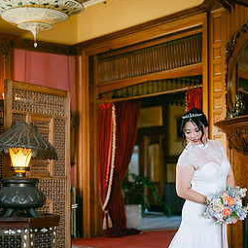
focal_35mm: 75
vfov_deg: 22.9
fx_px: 608
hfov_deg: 23.1
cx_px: 133
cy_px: 181
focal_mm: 50
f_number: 1.8
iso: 400
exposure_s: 1/125
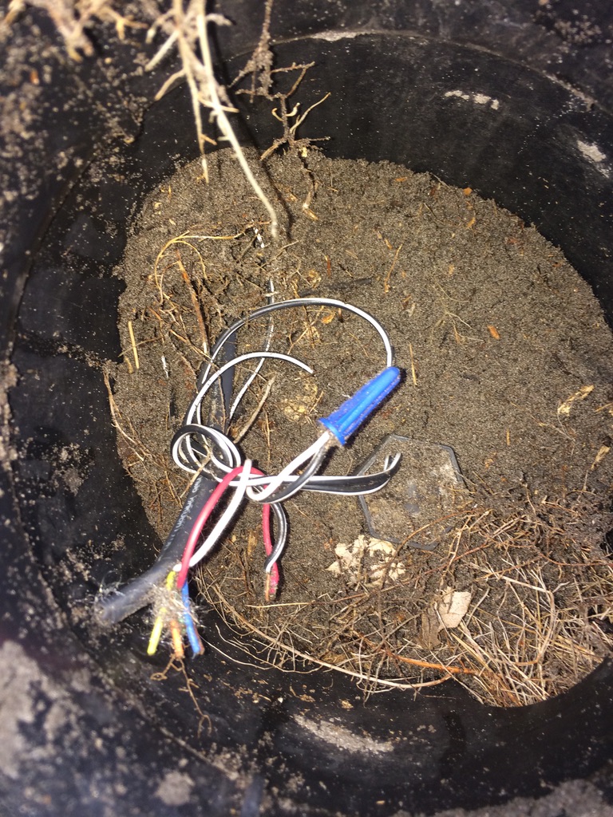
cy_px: 408
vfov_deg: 61.7
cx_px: 306
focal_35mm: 29
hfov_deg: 48.2
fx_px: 685
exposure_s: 1/30
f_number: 2.2
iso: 64
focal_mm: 4.15
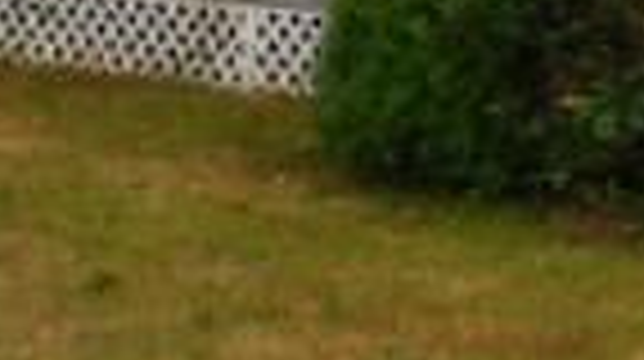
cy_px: -315
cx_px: 1329
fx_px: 1995
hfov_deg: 14.7
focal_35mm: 117
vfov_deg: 9.7
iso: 125
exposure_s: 1/400
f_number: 3.3
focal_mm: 4.3
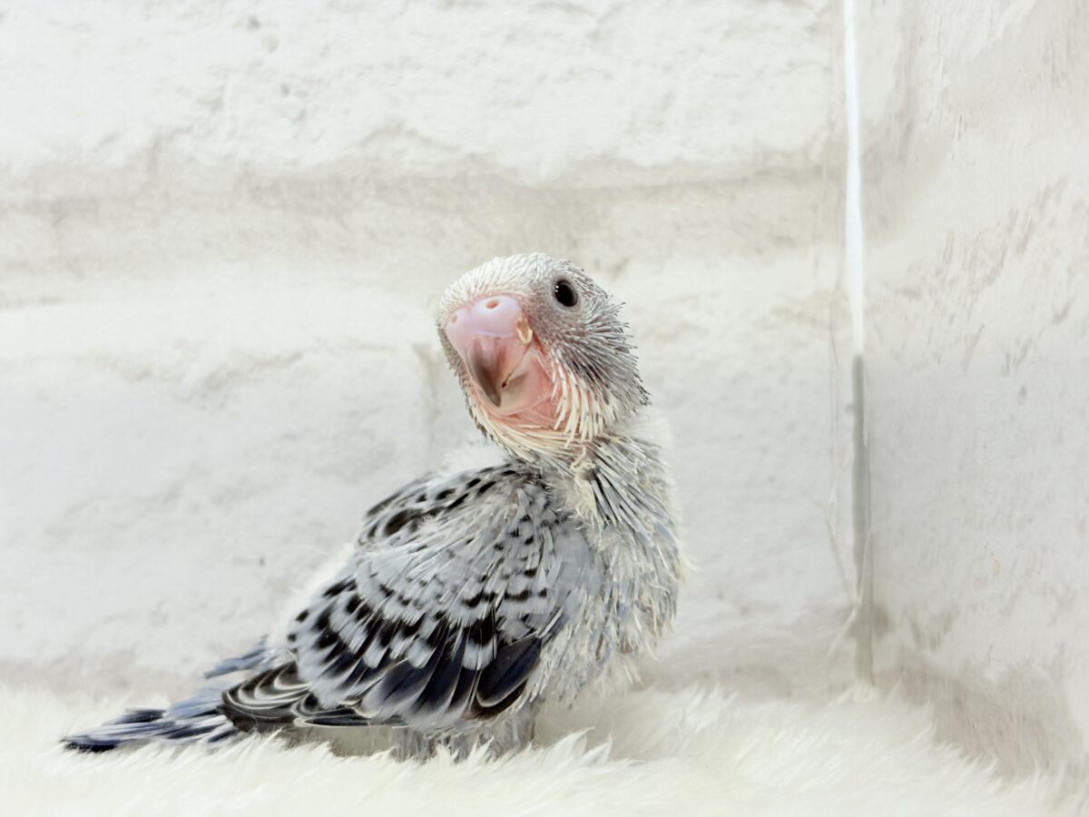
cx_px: 544
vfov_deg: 28.0
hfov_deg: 36.8
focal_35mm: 52
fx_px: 1636
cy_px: 408
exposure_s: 1/50
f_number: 1.6
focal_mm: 5.96
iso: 50
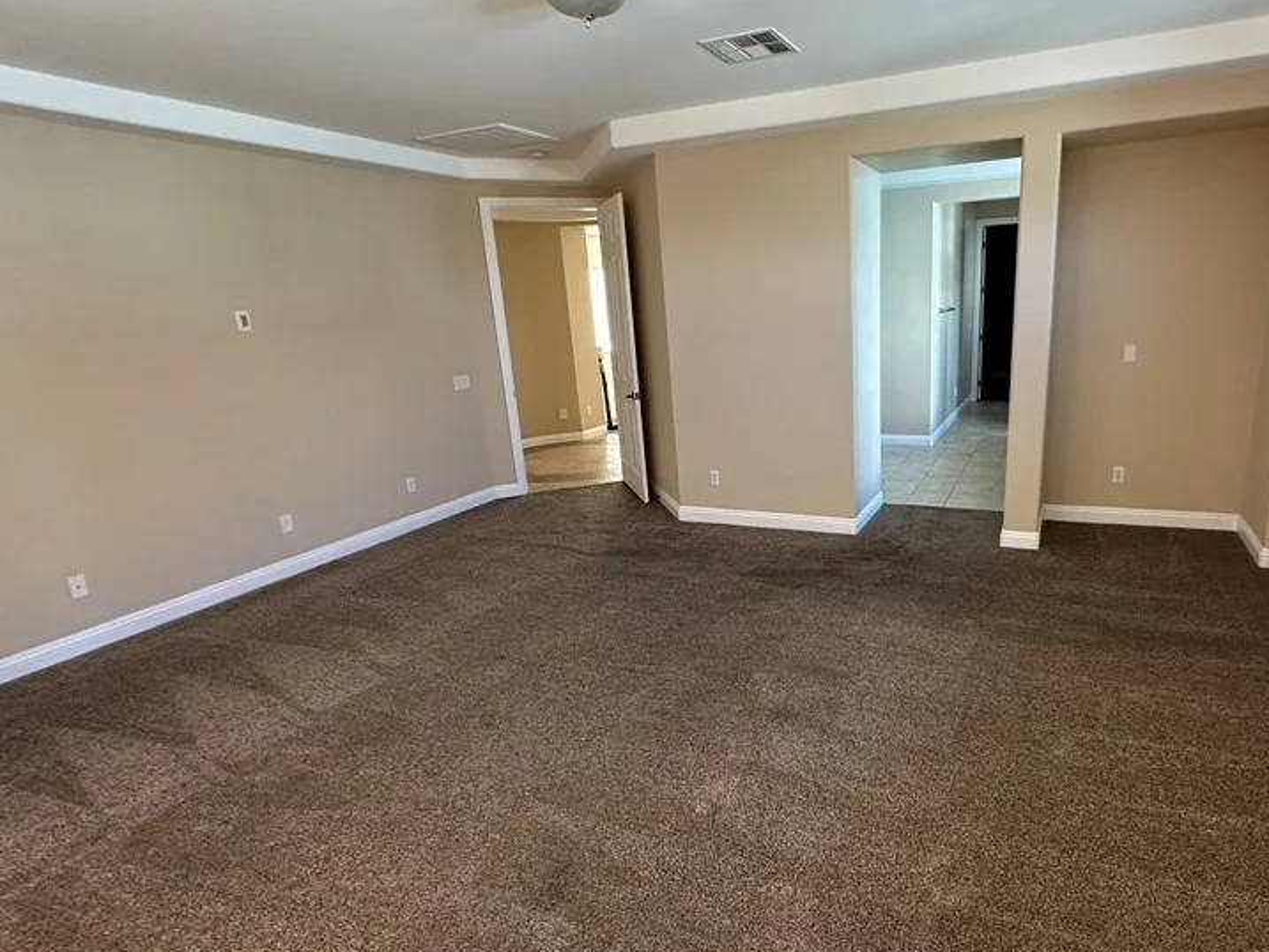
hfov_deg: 80.7
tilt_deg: -14.4
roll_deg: +2.3
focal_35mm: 20
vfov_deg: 66.0
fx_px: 733
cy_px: 494
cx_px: 765
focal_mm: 2.22
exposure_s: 1/66
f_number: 2.2
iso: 320
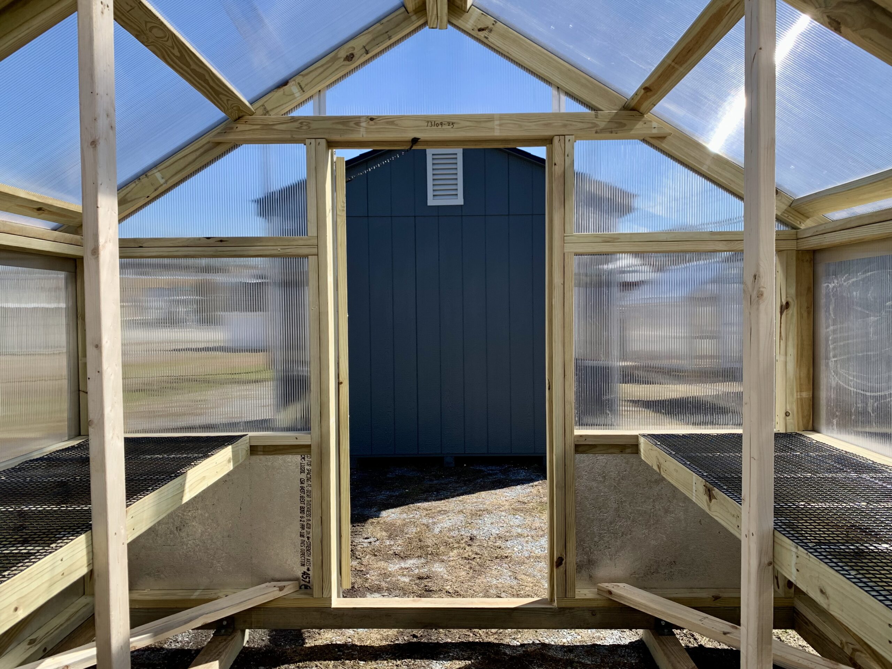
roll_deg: -0.7
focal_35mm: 26
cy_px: 334
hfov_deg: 67.3
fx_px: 670
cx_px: 446
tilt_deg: -4.0
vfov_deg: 53.1
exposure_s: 1/1387
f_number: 1.8
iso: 25
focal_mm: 4.25
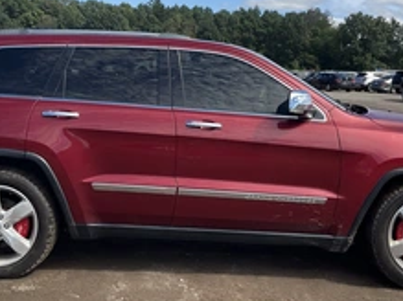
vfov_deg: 27.2
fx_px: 617
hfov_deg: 36.2
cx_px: 201
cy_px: 79
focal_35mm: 53
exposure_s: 1/1451
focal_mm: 3
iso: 25
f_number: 1.8
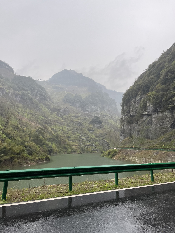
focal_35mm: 26
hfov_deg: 53.1
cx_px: 88
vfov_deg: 67.3
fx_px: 175
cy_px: 116
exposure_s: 1/122
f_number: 1.6
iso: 50
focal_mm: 5.1
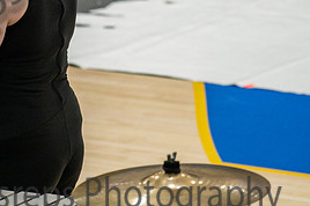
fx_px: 3896
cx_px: 25
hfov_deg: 4.6
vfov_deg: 3.0
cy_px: -42
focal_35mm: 453
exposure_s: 1/500
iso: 1250
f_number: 4
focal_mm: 160
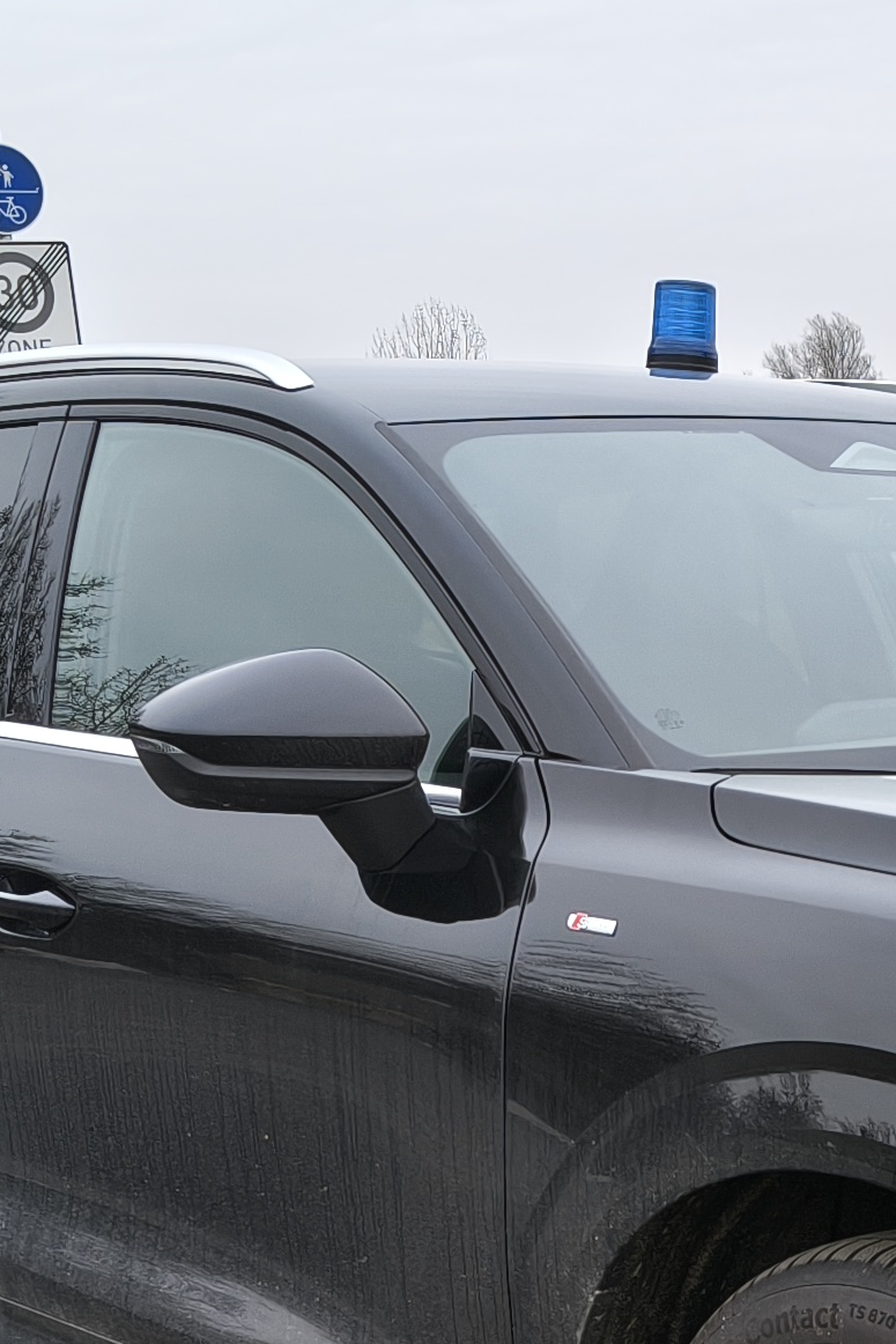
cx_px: 861
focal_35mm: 88
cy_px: 1433
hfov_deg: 15.3
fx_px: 3284
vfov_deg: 22.0
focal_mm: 5.56
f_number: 1.8
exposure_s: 1/143
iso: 100
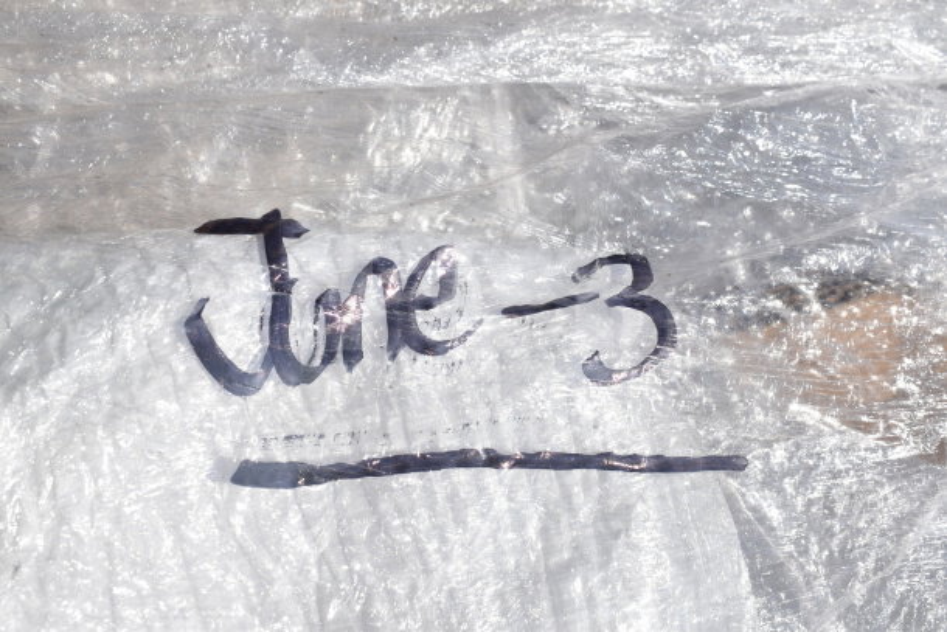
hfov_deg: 43.6
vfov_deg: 29.9
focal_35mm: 45
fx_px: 1184
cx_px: 474
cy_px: 316
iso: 200
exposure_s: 1/500
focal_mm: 30
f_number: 11
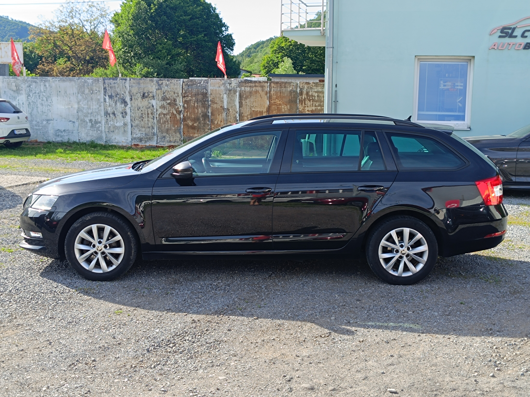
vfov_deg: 56.8
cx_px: 265
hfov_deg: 71.6
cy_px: 198
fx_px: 367
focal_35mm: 24
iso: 52
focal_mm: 5.59
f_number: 1.88
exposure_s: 1/310
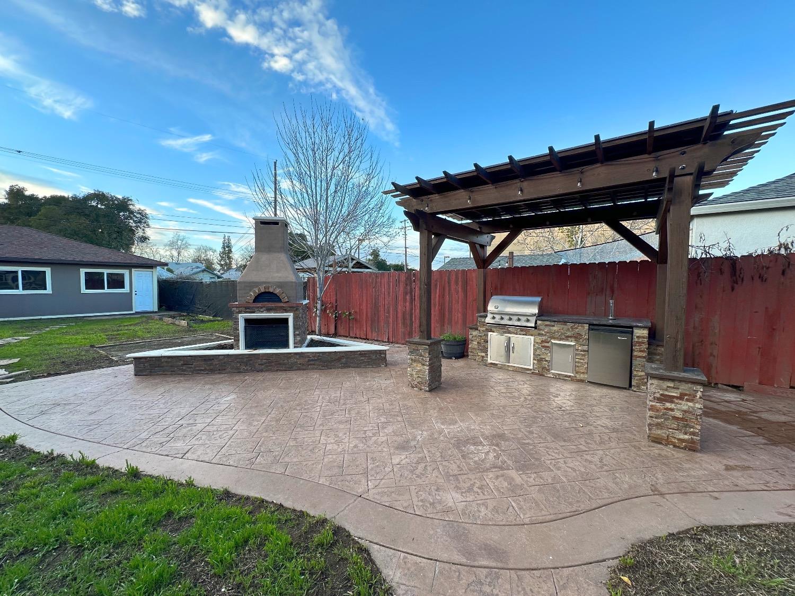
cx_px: 398
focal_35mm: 14
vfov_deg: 85.7
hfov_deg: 102.1
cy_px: 298
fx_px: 322
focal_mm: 2.22
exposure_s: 1/112
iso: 40
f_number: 2.2
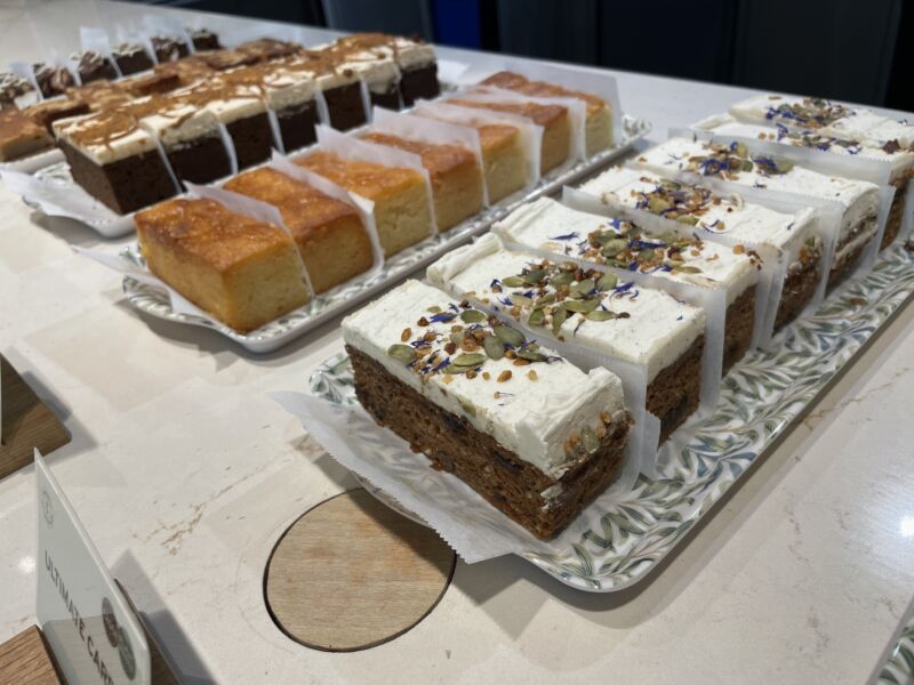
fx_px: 687
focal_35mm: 26
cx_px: 457
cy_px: 342
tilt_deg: -35.1
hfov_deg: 67.3
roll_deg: +7.1
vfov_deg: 53.1
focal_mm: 4.2
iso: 64
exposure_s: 1/100
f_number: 1.6
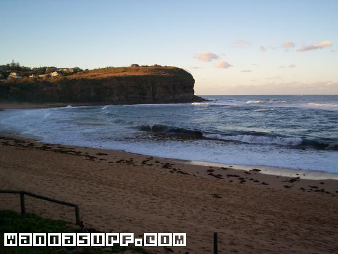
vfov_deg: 39.7
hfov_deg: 51.3
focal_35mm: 36
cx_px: 169
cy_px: 127
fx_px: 352
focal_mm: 5.9
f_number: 4.5
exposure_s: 1/166
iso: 100
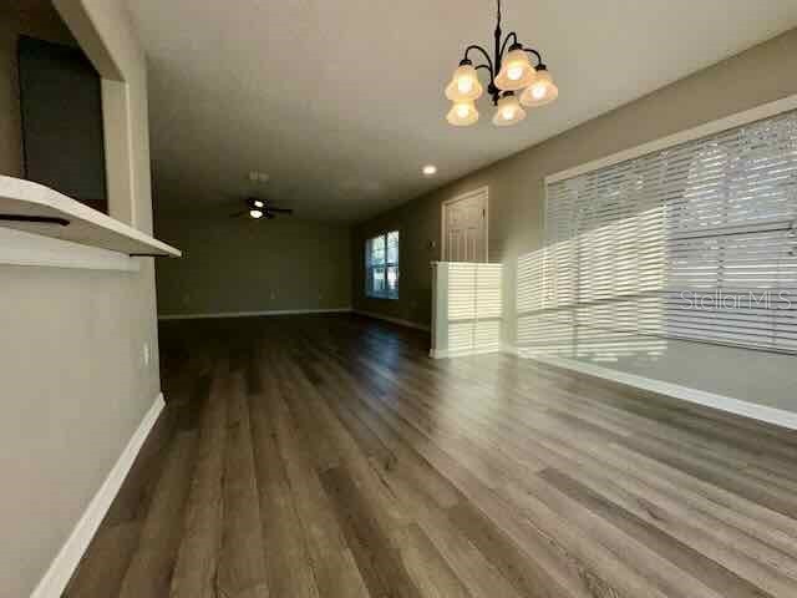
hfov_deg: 102.1
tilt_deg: -3.7
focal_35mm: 14
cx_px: 398
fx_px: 322
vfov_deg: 85.7
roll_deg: +0.2
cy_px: 299
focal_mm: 2.22
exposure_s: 1/498
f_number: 2.2
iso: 32
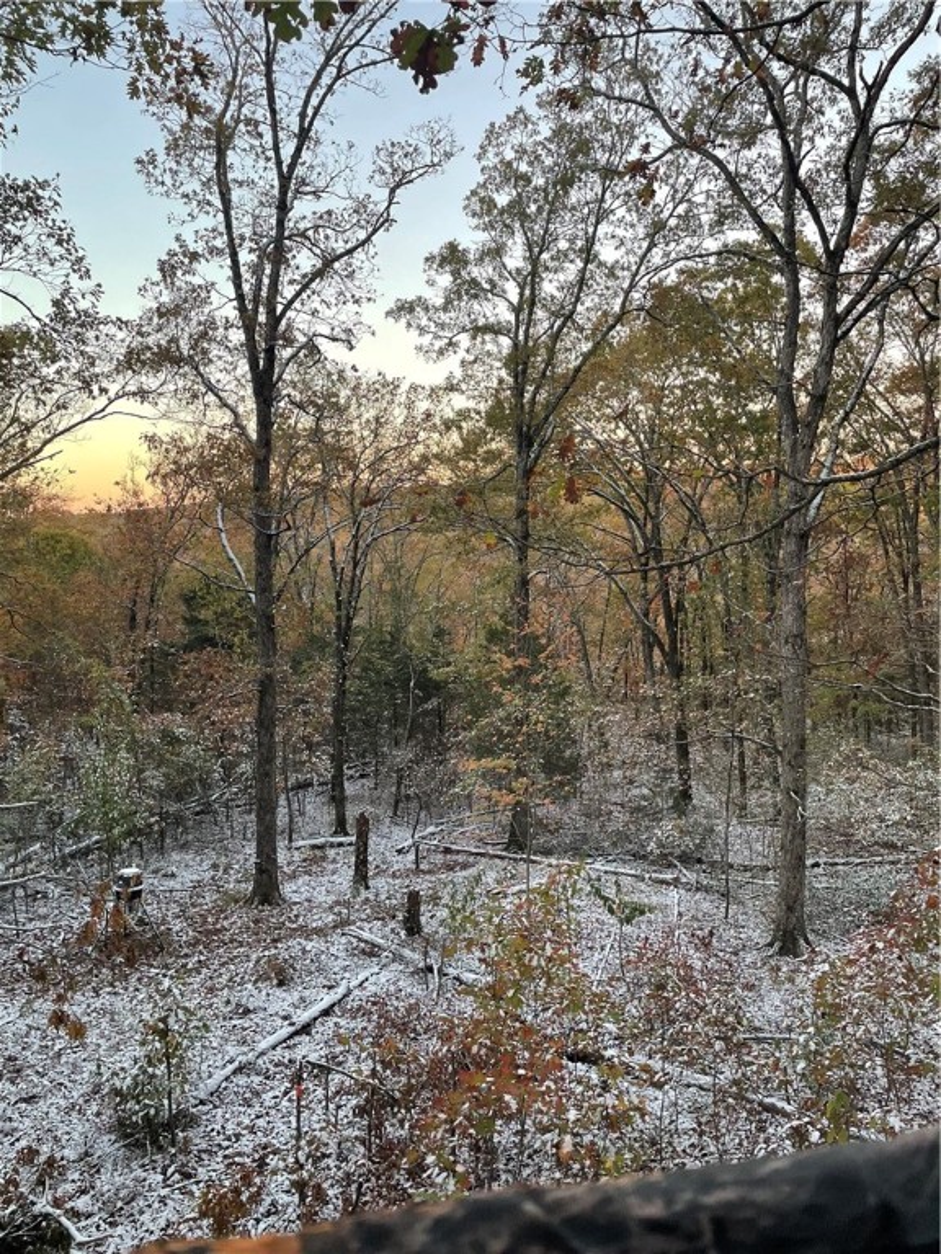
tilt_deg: -4.7
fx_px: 942
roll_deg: +0.2
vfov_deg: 67.3
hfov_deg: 53.1
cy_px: 627
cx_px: 470
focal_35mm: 26
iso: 80
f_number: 1.6
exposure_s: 1/121
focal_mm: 4.2
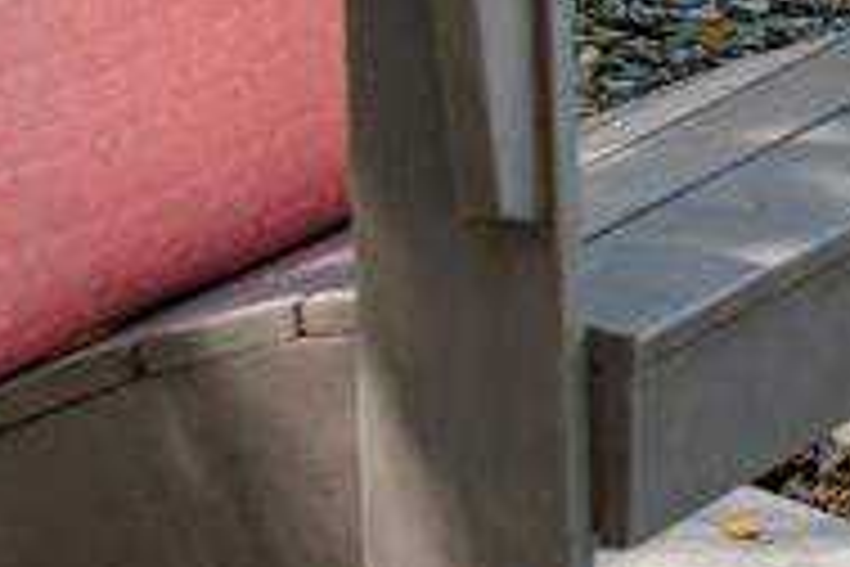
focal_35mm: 309
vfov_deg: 4.3
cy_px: -860
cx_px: 2096
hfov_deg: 6.3
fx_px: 7295
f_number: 4
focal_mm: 39
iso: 125
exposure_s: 1/125
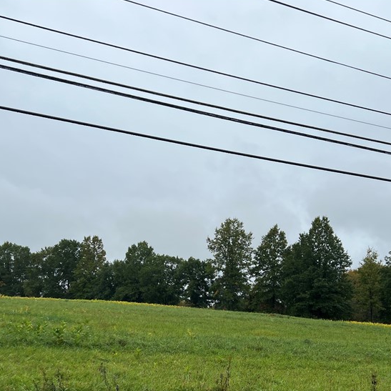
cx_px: 192
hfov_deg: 39.2
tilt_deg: +8.1
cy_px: 268
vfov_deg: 38.6
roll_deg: -1.8
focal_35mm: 43
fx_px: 550
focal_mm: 5.7
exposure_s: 1/2353
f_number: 1.5
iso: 50
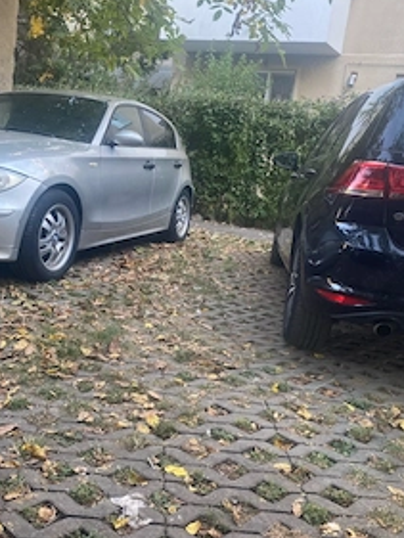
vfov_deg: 50.1
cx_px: 163
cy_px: 270
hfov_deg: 38.5
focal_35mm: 37
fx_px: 575
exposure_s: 1/100
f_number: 1.8
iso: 125
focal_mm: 4.25
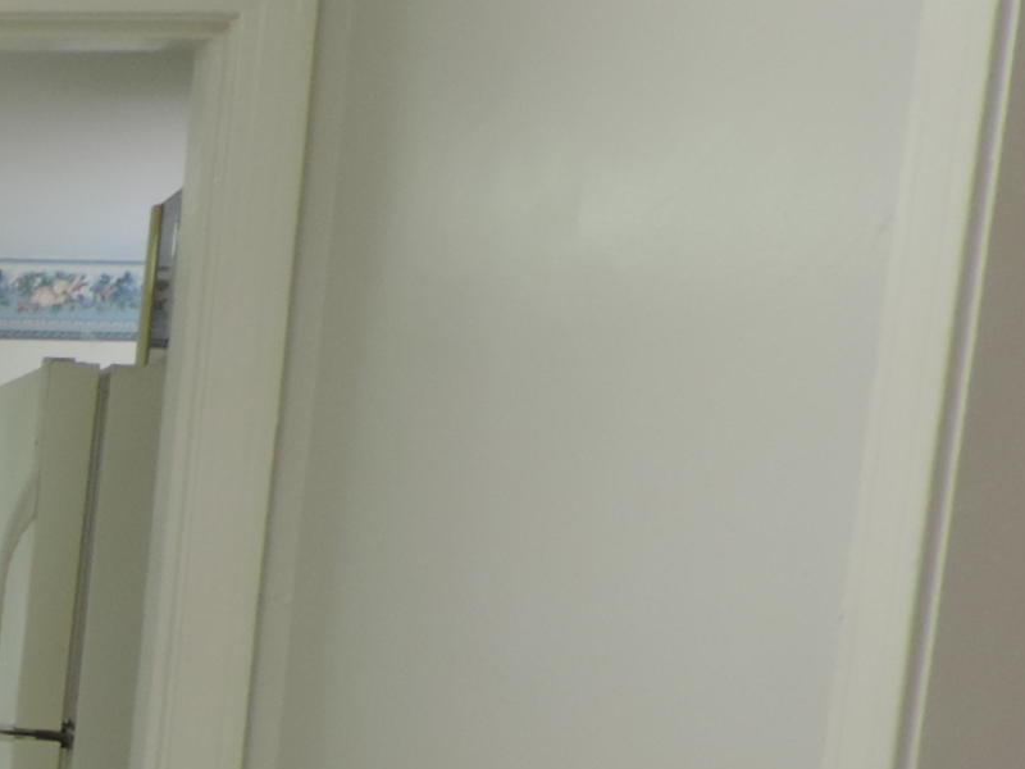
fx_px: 2665
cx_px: -725
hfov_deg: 18.1
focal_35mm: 90
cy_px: 1133
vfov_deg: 15.3
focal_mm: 4.3
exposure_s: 1/30
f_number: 3
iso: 125
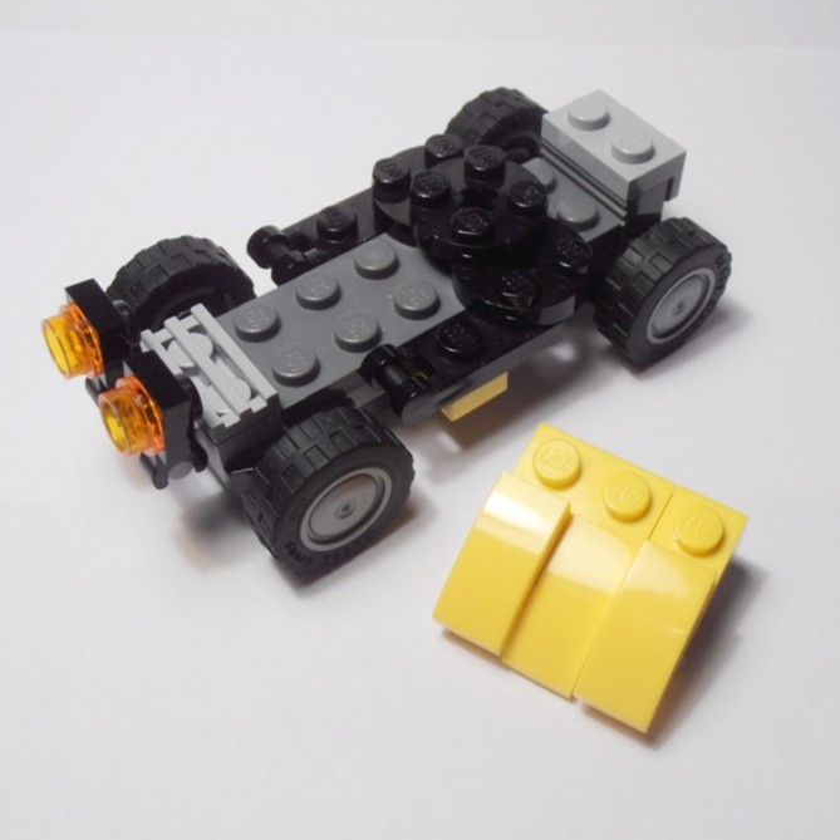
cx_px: 475
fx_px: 1208
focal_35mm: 44
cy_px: 419
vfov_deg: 38.3
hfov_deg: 38.3
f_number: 3.9
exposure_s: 1/50
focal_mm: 6.61
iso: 80
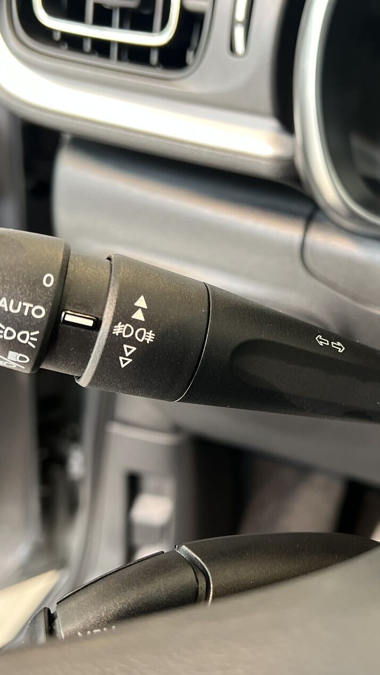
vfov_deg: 52.8
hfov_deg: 30.9
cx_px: 258
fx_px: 680
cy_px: 337
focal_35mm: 38
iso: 200
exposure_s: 1/50
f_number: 1.5
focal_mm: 5.7
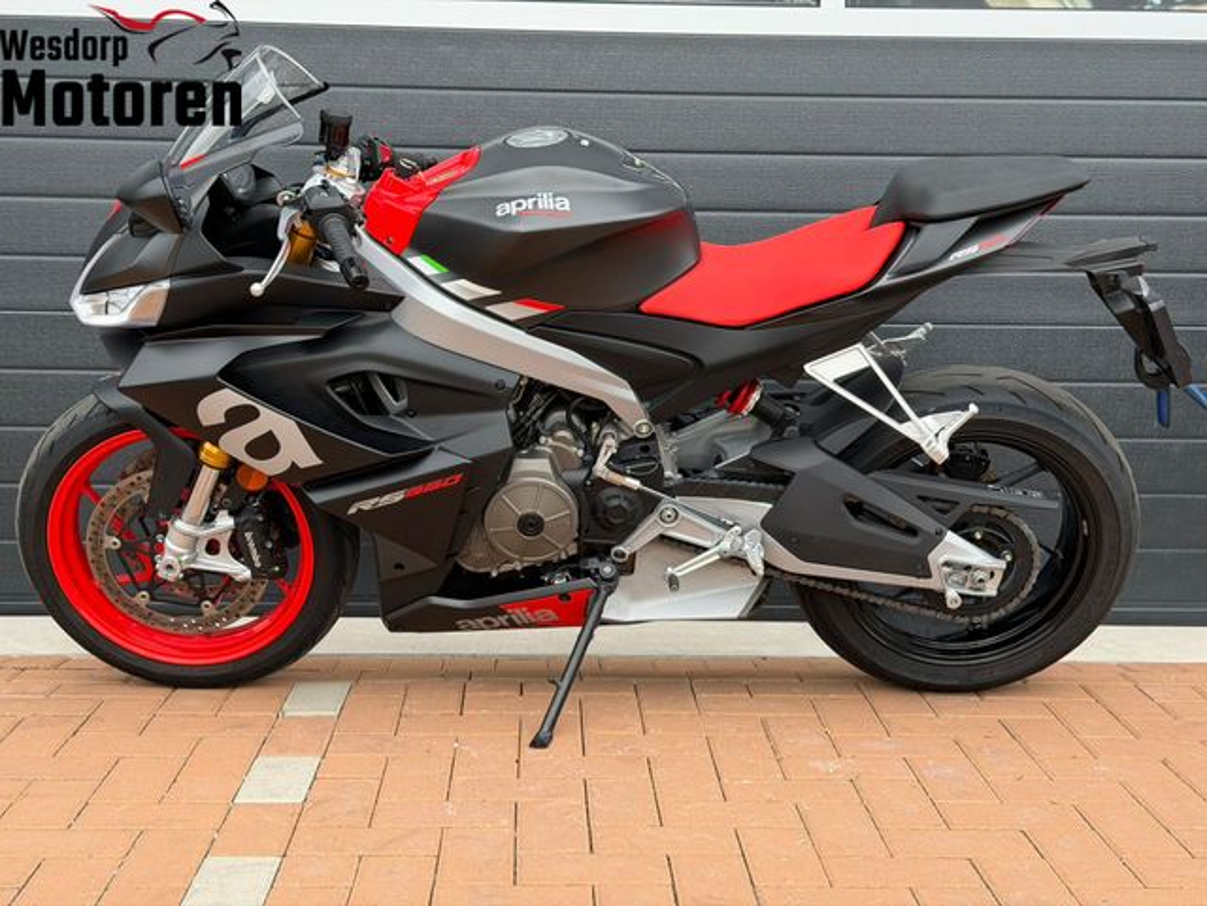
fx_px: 1674
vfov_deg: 30.3
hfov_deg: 39.7
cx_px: 604
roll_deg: +0.1
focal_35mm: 48
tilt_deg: -6.5
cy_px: 453
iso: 80
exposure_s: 1/516
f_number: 1.78
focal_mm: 6.76
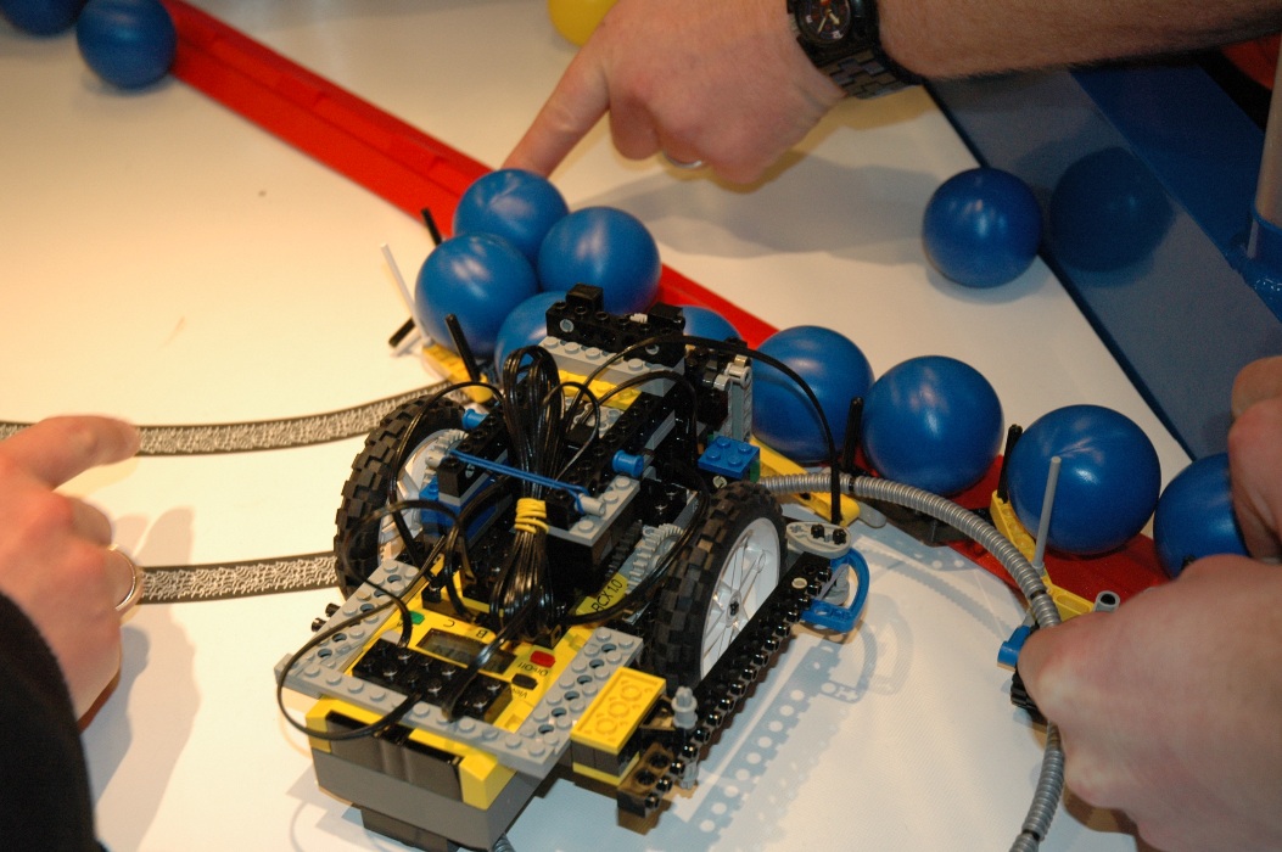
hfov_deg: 33.4
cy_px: 426
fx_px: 2135
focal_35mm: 60
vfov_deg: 22.6
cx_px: 641
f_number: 4.5
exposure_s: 1/125
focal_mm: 40
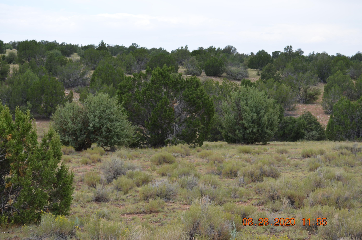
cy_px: 120
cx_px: 181
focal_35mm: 82
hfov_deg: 24.7
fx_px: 828
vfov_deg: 16.5
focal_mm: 55
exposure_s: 1/250
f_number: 8
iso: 200
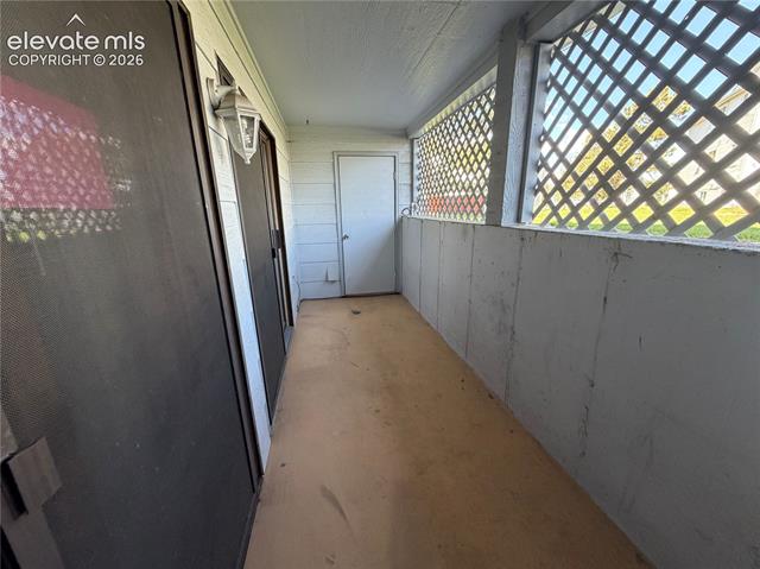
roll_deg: +2.5
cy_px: 284
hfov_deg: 102.1
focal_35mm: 14
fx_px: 307
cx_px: 380
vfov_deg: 85.6
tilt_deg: -13.2
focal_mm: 2.22
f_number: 2.2
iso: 320
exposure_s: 1/121
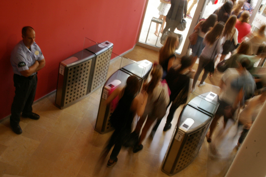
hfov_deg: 40.0
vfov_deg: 27.2
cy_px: 88
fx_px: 365
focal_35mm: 50
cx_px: 133
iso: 400
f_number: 16
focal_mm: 33
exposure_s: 1/4
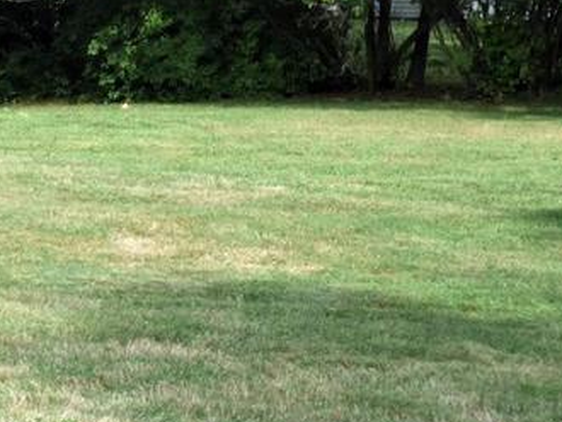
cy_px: -105
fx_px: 2340
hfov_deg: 13.0
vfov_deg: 10.1
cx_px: -286
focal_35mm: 144
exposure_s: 1/100
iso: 100
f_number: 6.3
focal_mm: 5.97
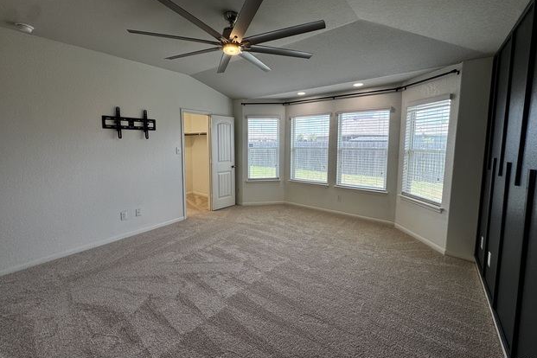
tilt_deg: -4.9
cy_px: 161
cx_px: 262
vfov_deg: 77.1
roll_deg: -0.1
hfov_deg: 100.4
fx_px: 224
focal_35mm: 15
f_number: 2.2
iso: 50
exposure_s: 1/120
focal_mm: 2.22
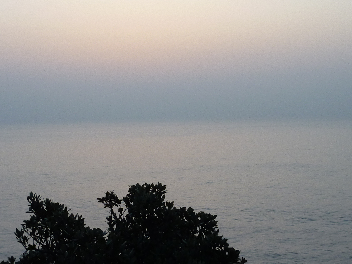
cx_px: 176
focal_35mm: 67
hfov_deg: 29.0
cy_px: 132
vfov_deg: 21.9
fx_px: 681
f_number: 3.6
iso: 80
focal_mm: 6.1
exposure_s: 1/60
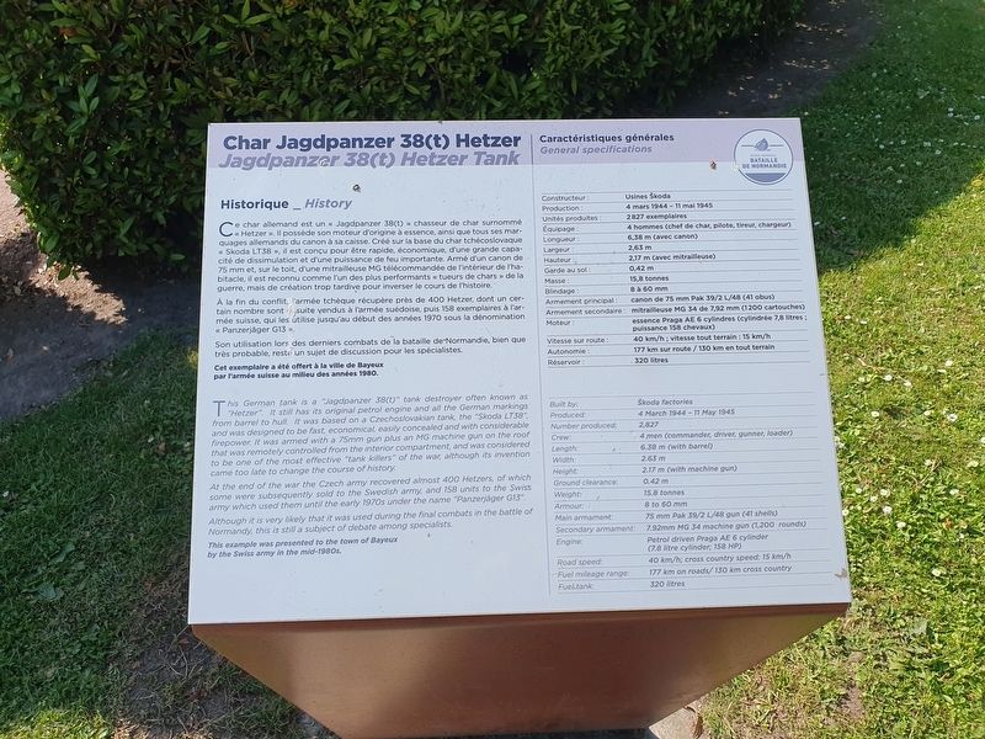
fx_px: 740
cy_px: 370
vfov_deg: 53.1
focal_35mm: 26
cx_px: 492
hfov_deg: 67.3
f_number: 2.4
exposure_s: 1/982
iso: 50
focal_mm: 4.32
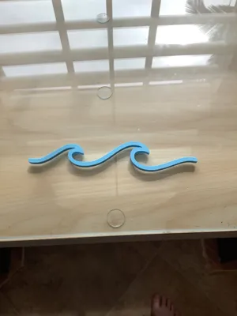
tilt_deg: -64.8
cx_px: 118
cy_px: 158
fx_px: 283
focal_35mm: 31
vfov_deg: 58.4
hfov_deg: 45.4
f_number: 2.4
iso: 32
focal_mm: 3.3
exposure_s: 1/120
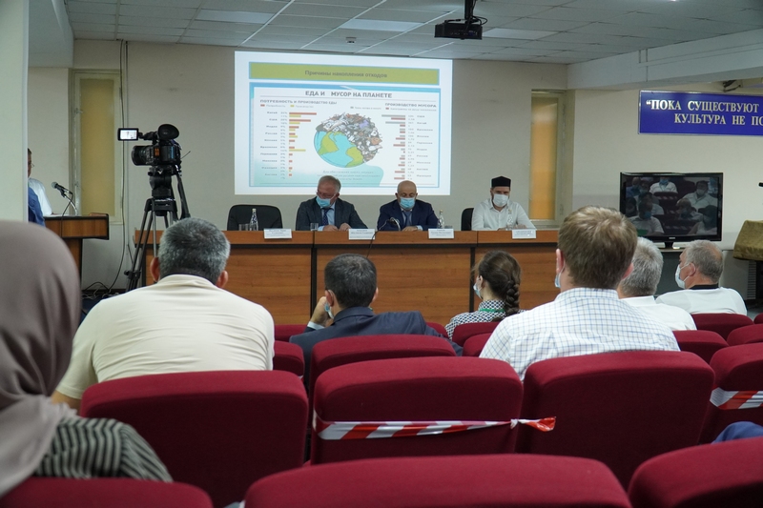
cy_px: 254
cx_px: 382
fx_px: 890
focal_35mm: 42
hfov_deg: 46.4
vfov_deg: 31.9
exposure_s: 1/125
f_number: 4
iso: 2000
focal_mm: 28
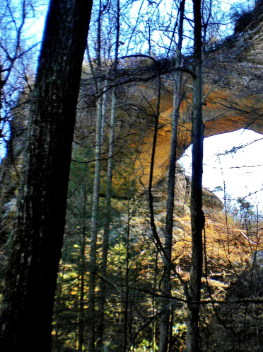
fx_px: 477
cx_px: 217
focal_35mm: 47
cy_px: 176
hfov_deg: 30.0
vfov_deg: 40.5
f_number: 4.6
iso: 80
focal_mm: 6.3
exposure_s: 1/165
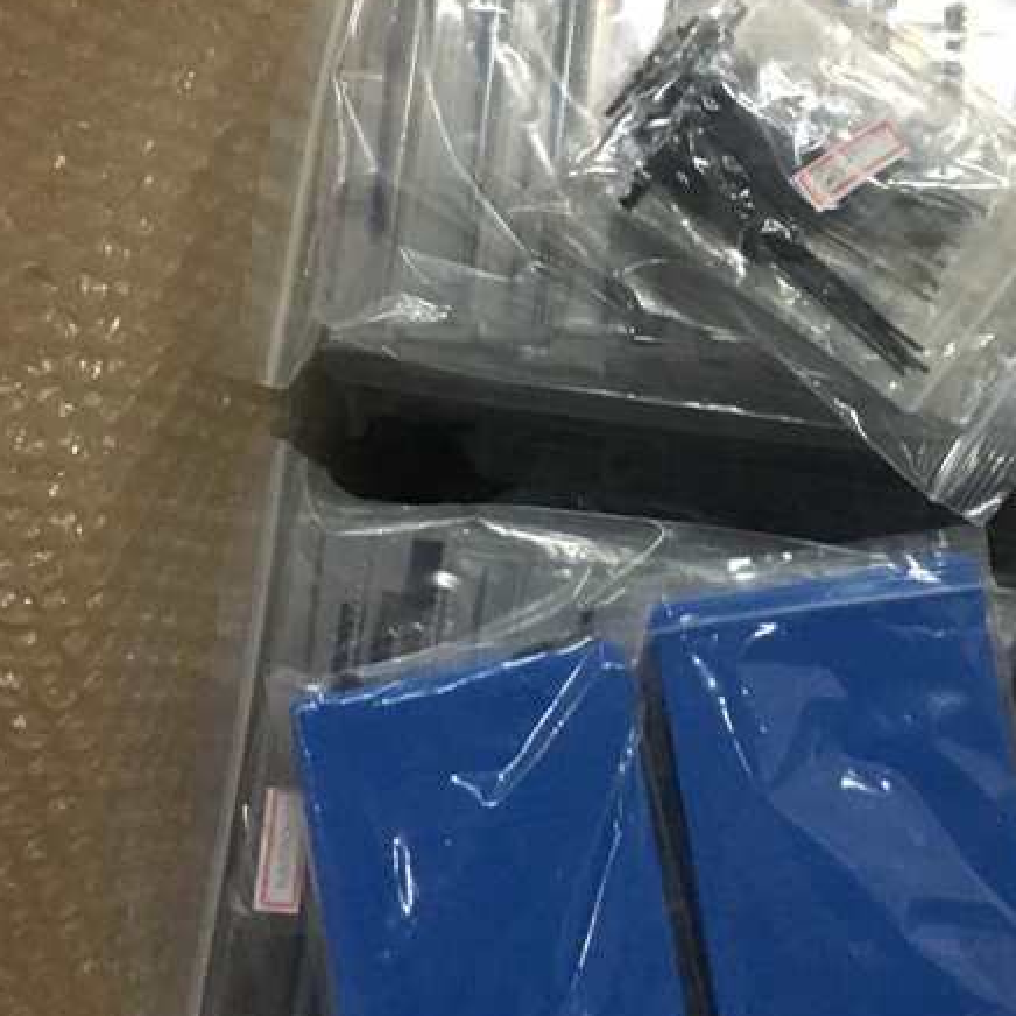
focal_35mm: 47
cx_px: 652
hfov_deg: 35.8
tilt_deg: -82.6
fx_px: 1561
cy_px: 454
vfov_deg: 36.0
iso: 320
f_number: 2.2
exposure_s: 1/17
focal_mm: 4.15
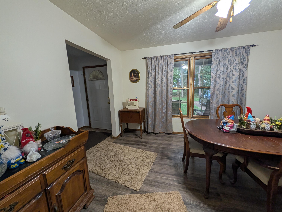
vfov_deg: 94.6
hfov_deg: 110.5
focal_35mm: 12
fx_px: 98
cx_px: 141
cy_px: 106
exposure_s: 1/59.7
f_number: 1.7
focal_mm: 2.02
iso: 41
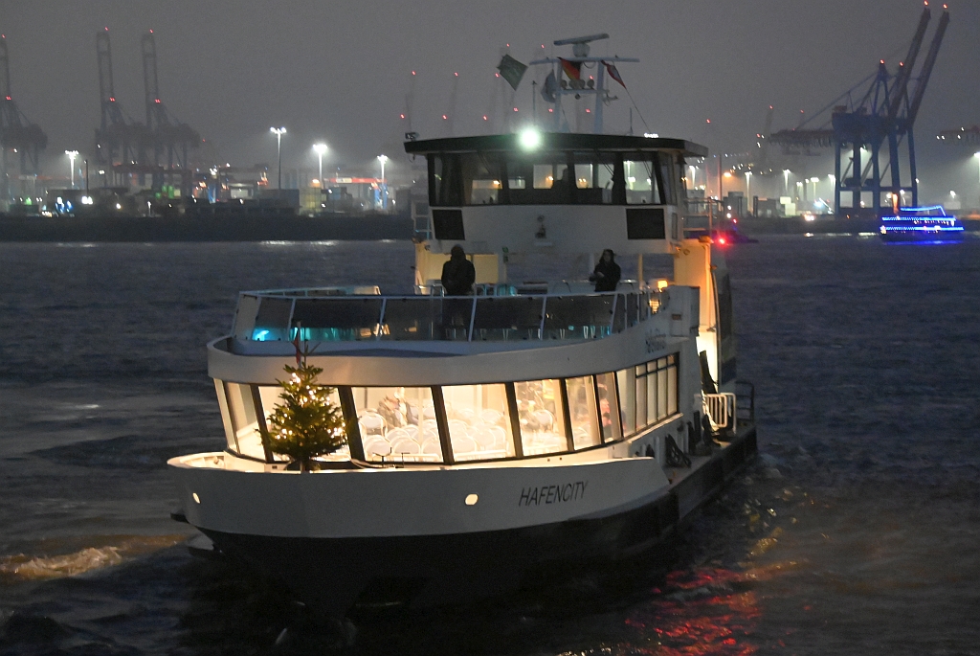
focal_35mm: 75
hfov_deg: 27.0
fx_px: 2044
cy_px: 328
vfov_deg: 18.2
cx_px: 490
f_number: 4
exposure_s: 1/60
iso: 16000
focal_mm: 75
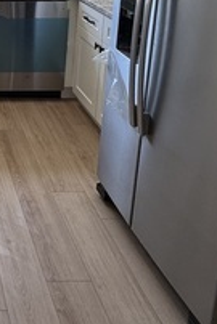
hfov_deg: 24.2
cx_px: -73
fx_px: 433
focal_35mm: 48
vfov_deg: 36.8
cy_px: -2
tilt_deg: -11.2
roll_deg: +0.1
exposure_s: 1/159
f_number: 2.2
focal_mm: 2.22
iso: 40
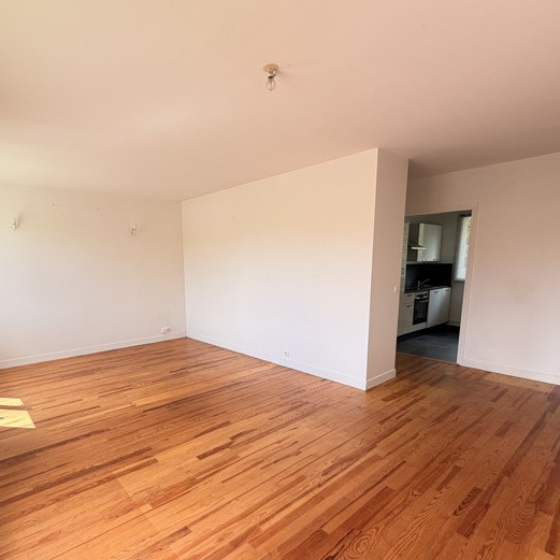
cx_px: 230
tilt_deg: -8.8
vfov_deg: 77.2
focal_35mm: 19
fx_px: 348
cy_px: 319
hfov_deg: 77.0
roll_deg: +1.5
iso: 80
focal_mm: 2.22
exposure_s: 1/121
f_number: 2.2
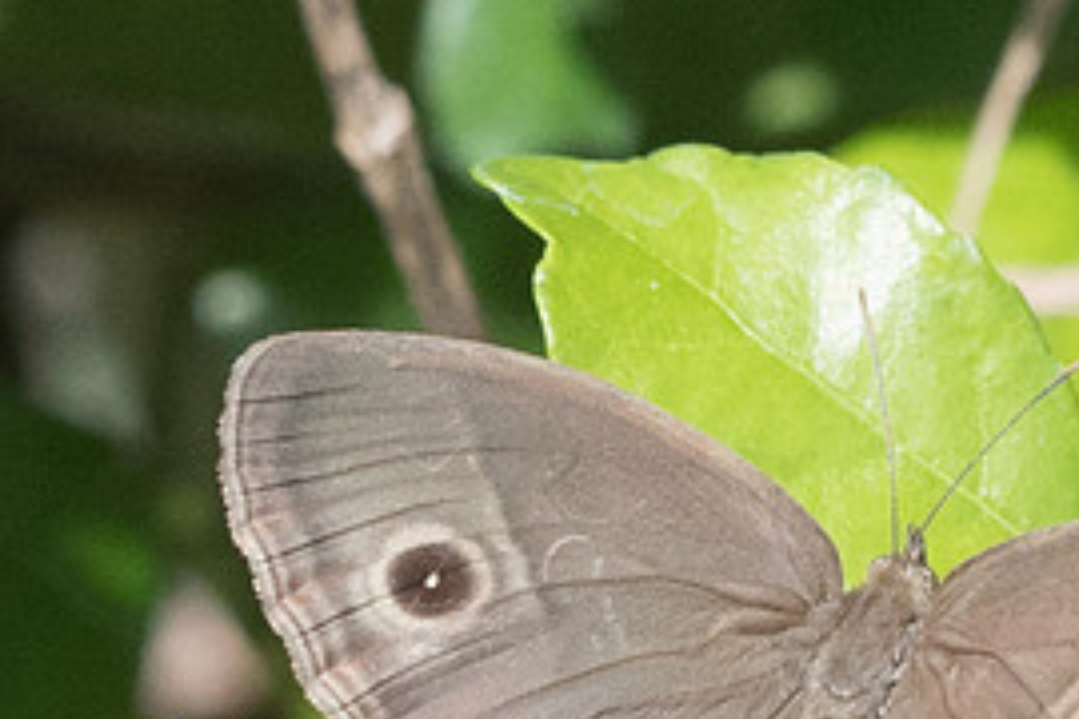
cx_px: 189
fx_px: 51488
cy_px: 790
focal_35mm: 1718
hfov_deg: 1.2
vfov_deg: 0.8
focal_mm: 150
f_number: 9
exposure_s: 1/800
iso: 1000
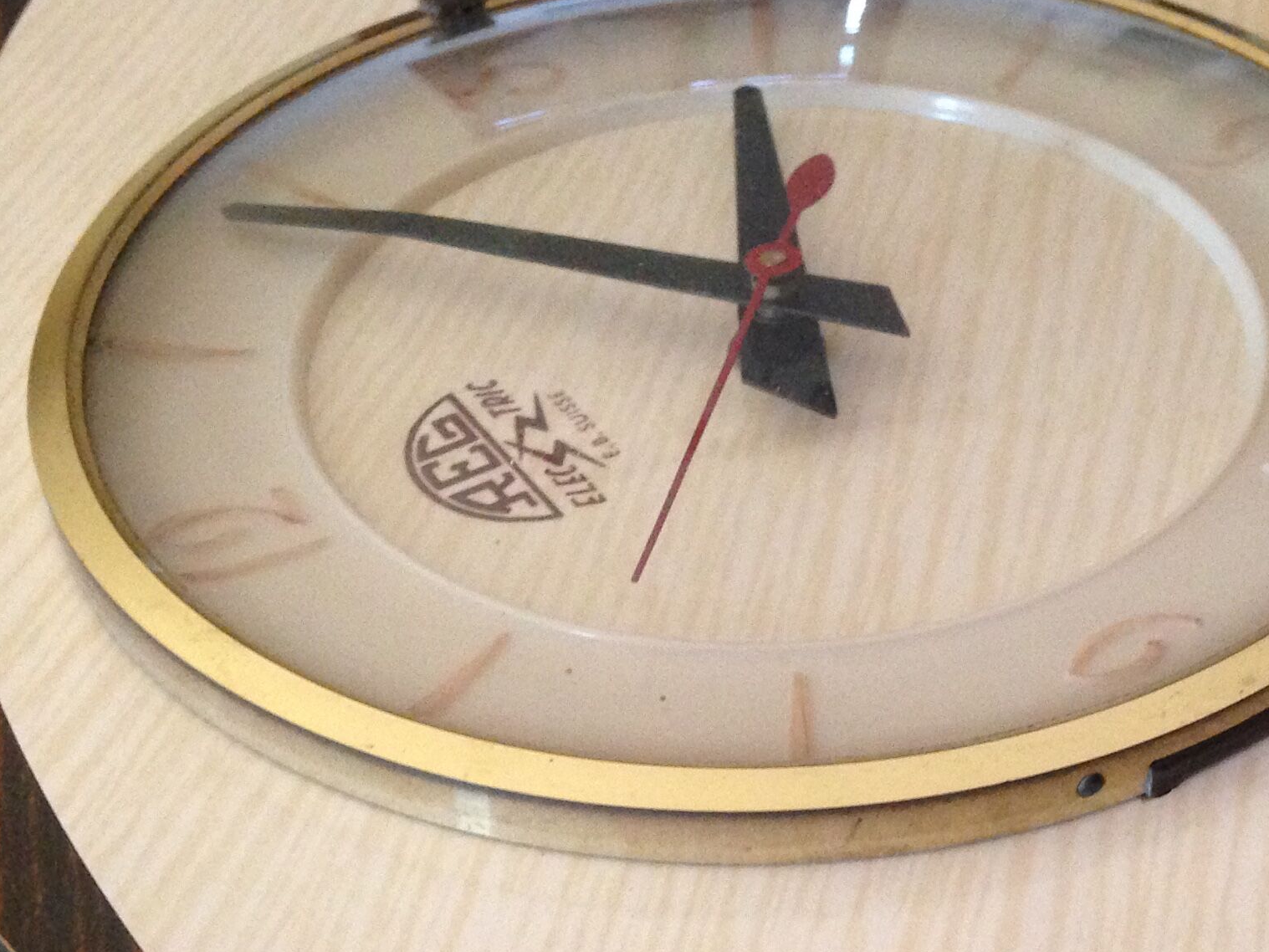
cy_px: 754
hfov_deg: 27.2
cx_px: 881
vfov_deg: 20.5
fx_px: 2603
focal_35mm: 71
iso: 320
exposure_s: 1/20
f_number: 2.4
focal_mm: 4.12
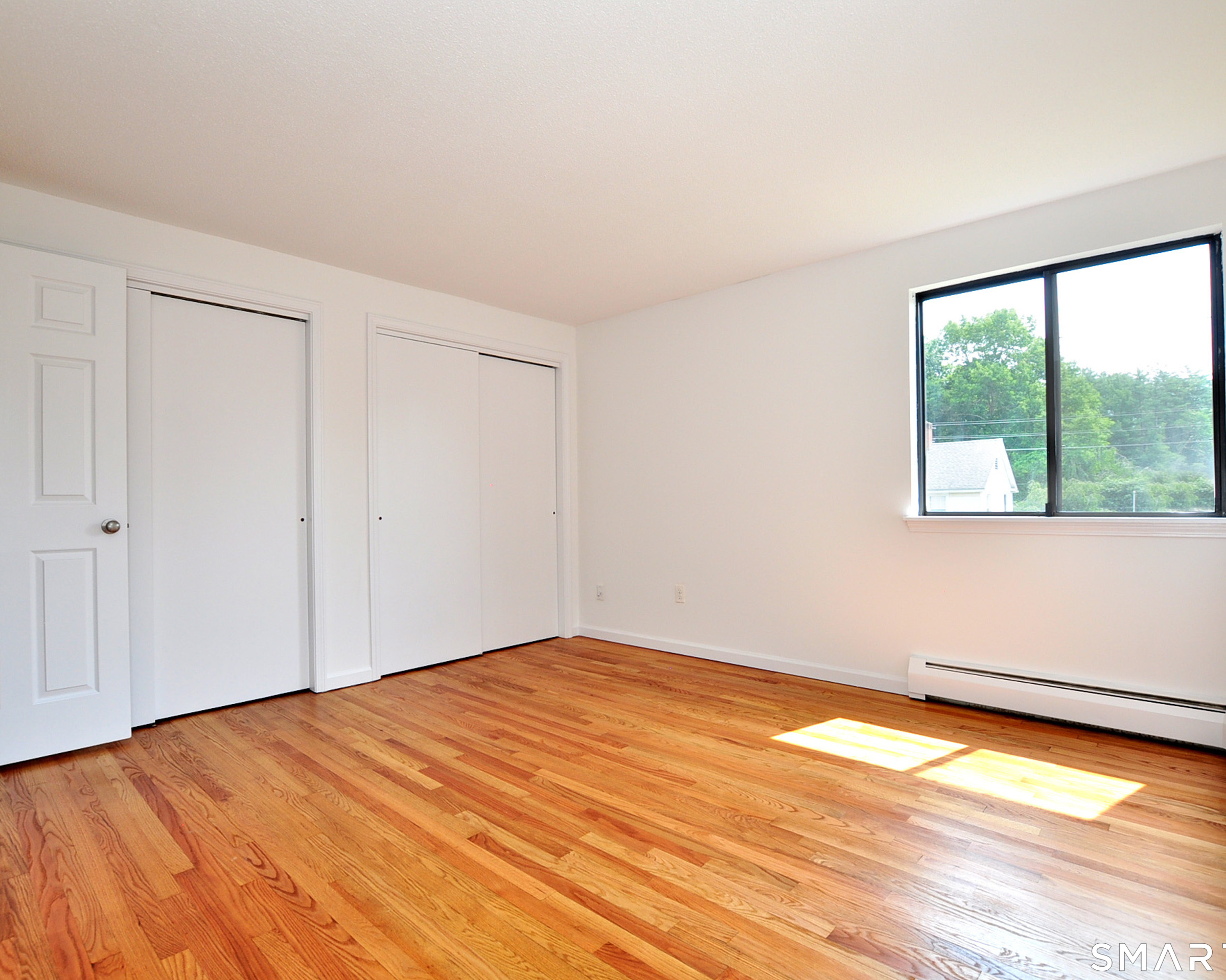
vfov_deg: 77.0
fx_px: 617
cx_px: 571
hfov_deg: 89.5
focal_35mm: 17
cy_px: 491
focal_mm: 10
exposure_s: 1/100
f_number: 5.6
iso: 200
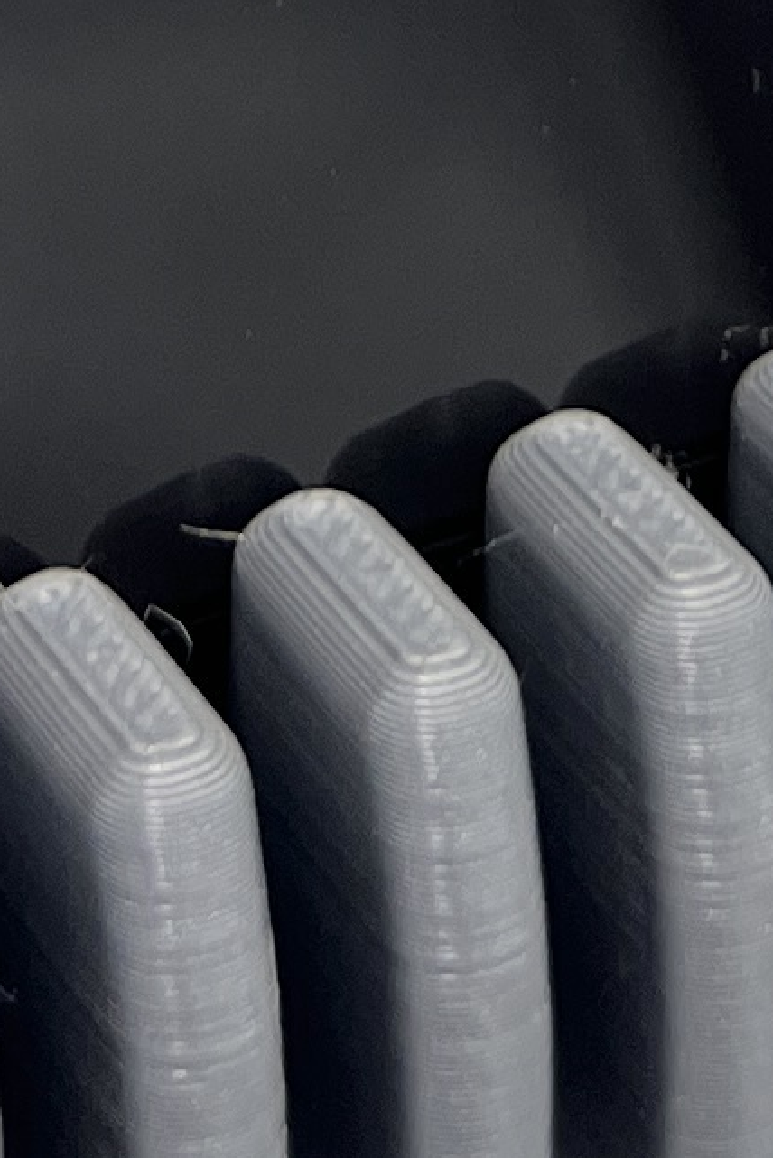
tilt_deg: -17.2
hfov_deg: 8.0
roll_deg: -0.7
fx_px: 5469
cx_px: -168
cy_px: -1564
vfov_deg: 10.5
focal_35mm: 170
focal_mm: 5.7
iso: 50
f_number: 1.5
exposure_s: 1/1048
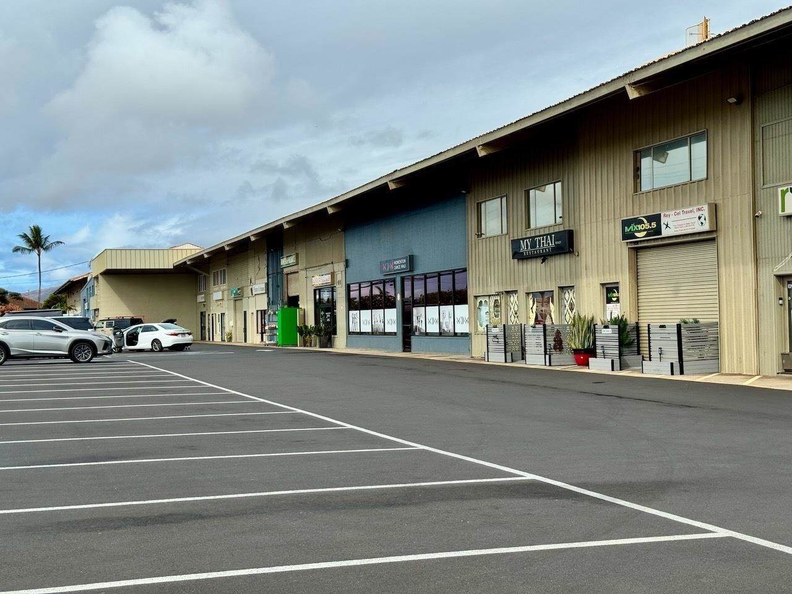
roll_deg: +1.2
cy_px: 297
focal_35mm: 48
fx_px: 1098
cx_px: 396
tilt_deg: +0.8
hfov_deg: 39.7
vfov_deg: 30.3
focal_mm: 6.76
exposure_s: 1/4608
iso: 64
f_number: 1.78
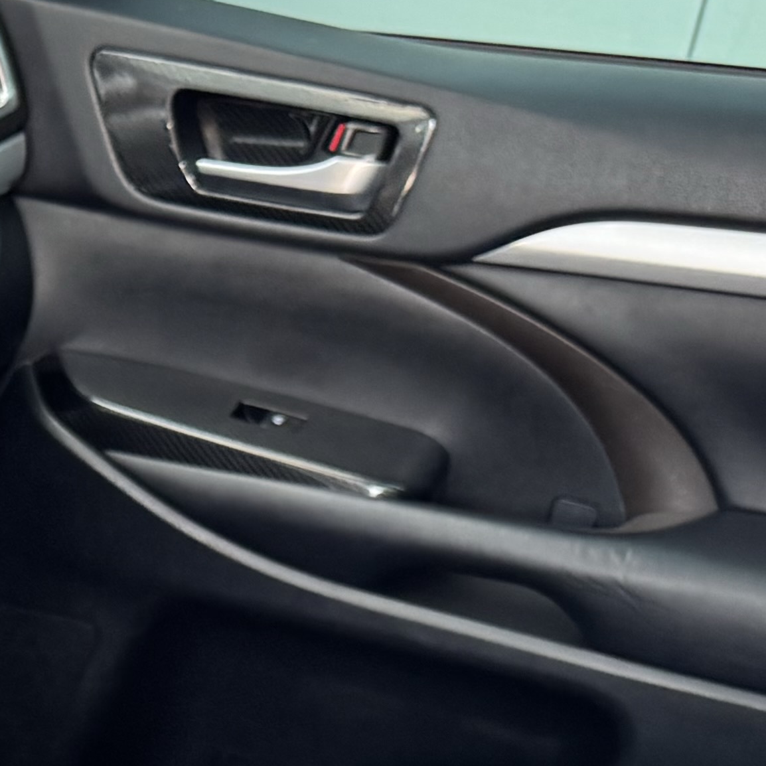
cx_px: -627
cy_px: 829
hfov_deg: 14.5
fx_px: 2629
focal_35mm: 105
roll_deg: -1.4
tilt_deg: -28.0
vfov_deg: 16.1
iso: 125
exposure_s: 1/100
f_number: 1.78
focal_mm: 6.76
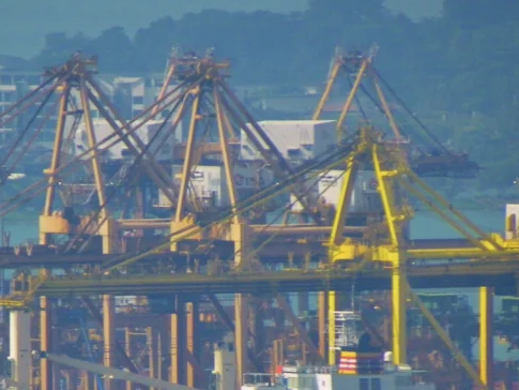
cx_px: 196
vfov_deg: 1.1
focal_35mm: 1317
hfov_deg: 1.5
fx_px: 19751
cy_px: 374
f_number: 5
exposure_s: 1/500
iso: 64
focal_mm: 110.4
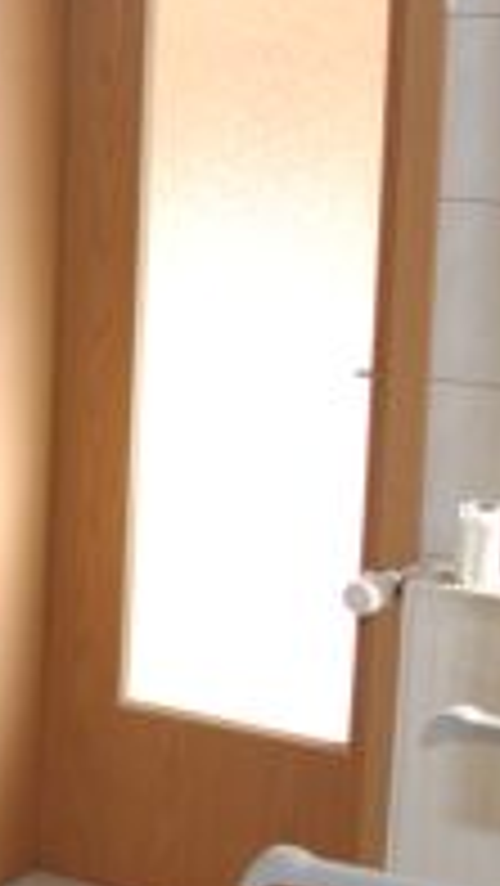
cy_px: 335
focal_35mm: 86
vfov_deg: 24.7
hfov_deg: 12.6
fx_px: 2024
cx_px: -446
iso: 400
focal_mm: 18
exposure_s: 1/60
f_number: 3.5
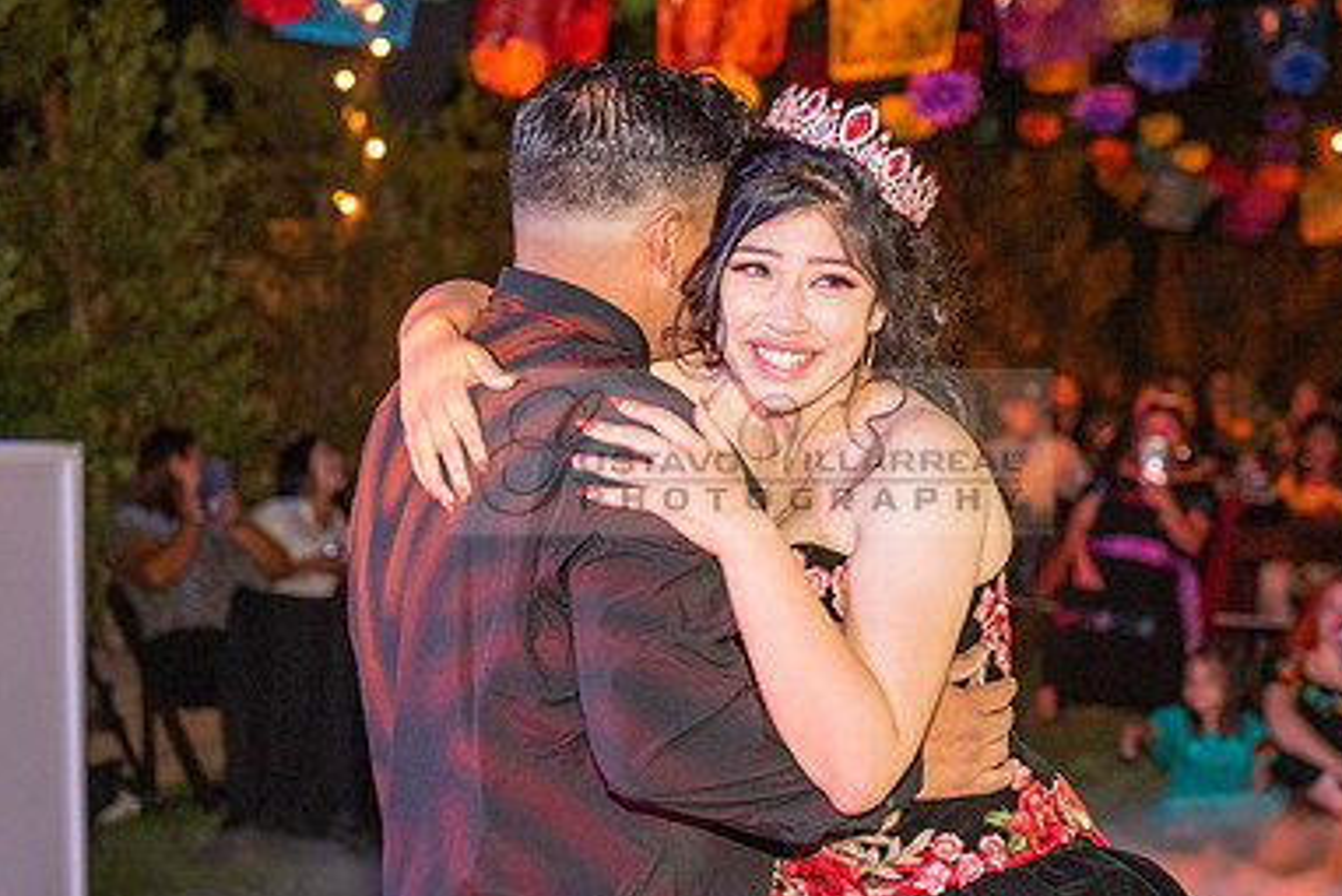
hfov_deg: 23.9
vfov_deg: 16.1
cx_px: 755
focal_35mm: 85
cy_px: 452
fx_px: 3170
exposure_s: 1/200
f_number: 3.5
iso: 1600
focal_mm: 56
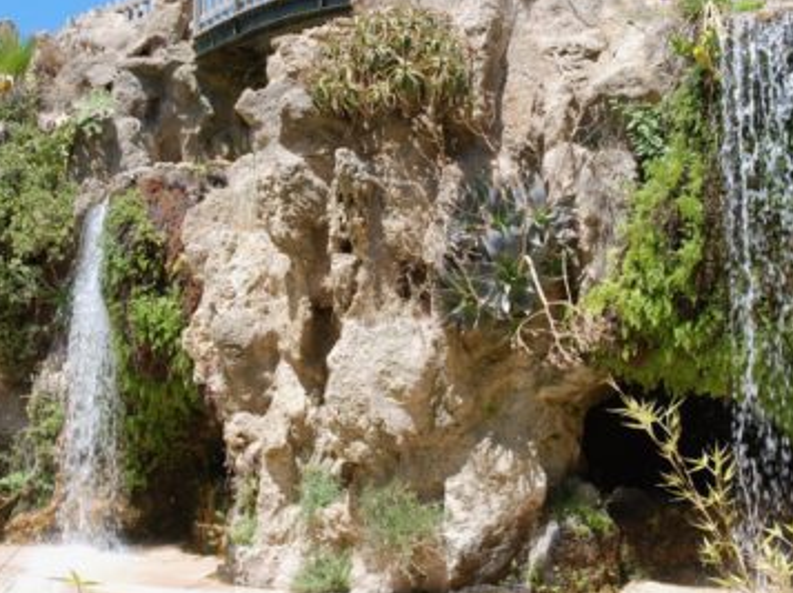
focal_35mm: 55
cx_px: 362
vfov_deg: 26.7
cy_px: 277
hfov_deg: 35.1
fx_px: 1251
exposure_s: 1/160
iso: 100
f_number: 6.3
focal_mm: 27
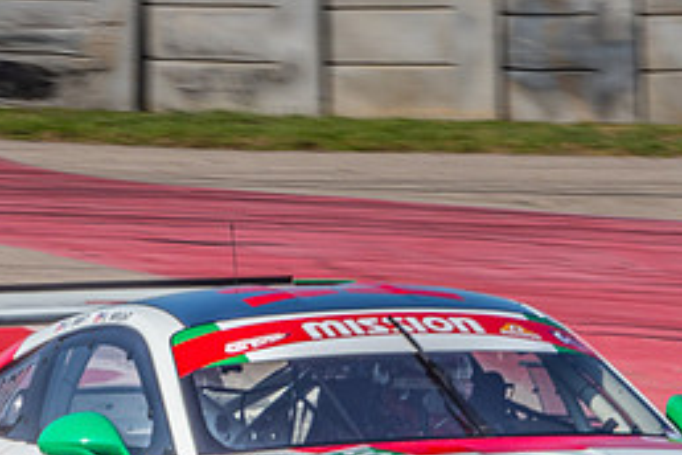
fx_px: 26634
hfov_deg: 1.5
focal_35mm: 1406
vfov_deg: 1.0
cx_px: 322
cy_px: 552
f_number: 14
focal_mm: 300
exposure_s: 1/250
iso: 200
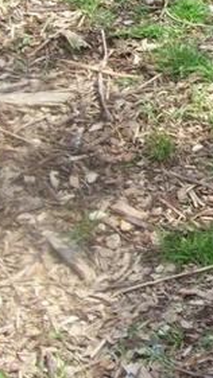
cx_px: 413
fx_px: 1075
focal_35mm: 107
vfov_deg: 19.7
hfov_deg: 10.5
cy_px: 59
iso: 80
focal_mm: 6
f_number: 4.8
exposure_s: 1/245
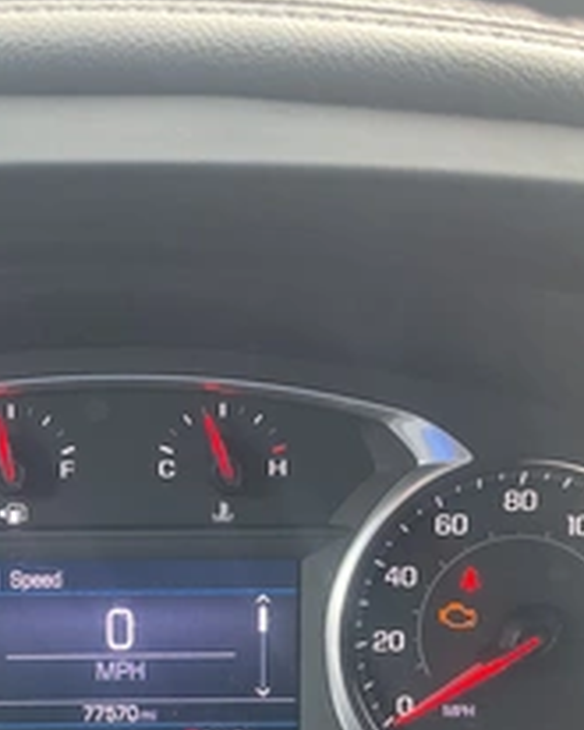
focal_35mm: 55
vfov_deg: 33.7
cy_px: 503
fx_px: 1187
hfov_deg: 27.1
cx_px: 120
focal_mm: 3
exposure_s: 1/68
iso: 64
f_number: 1.8
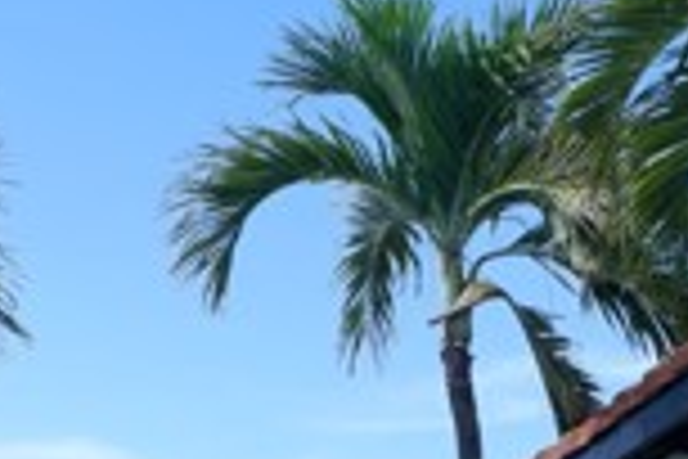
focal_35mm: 94
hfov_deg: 21.7
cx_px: 382
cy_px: 724
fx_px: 1796
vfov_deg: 13.5
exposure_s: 1/420
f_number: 6.4
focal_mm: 16.7
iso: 200
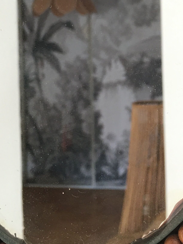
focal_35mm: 72
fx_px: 508
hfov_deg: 19.8
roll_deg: +0.9
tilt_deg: +1.9
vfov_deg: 26.5
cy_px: 49
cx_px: 188
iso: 50
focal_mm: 4.15
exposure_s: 1/33
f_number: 2.2
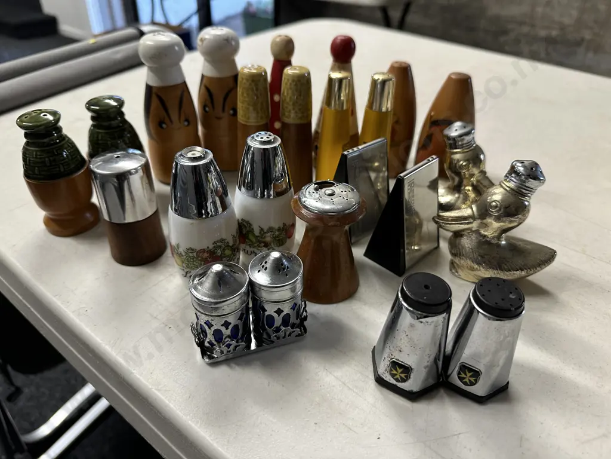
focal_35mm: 24
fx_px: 424
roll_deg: -2.7
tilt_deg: -36.1
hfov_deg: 71.6
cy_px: 230
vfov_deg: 56.8
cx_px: 306
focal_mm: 6.86
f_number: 1.78
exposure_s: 1/100
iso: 200
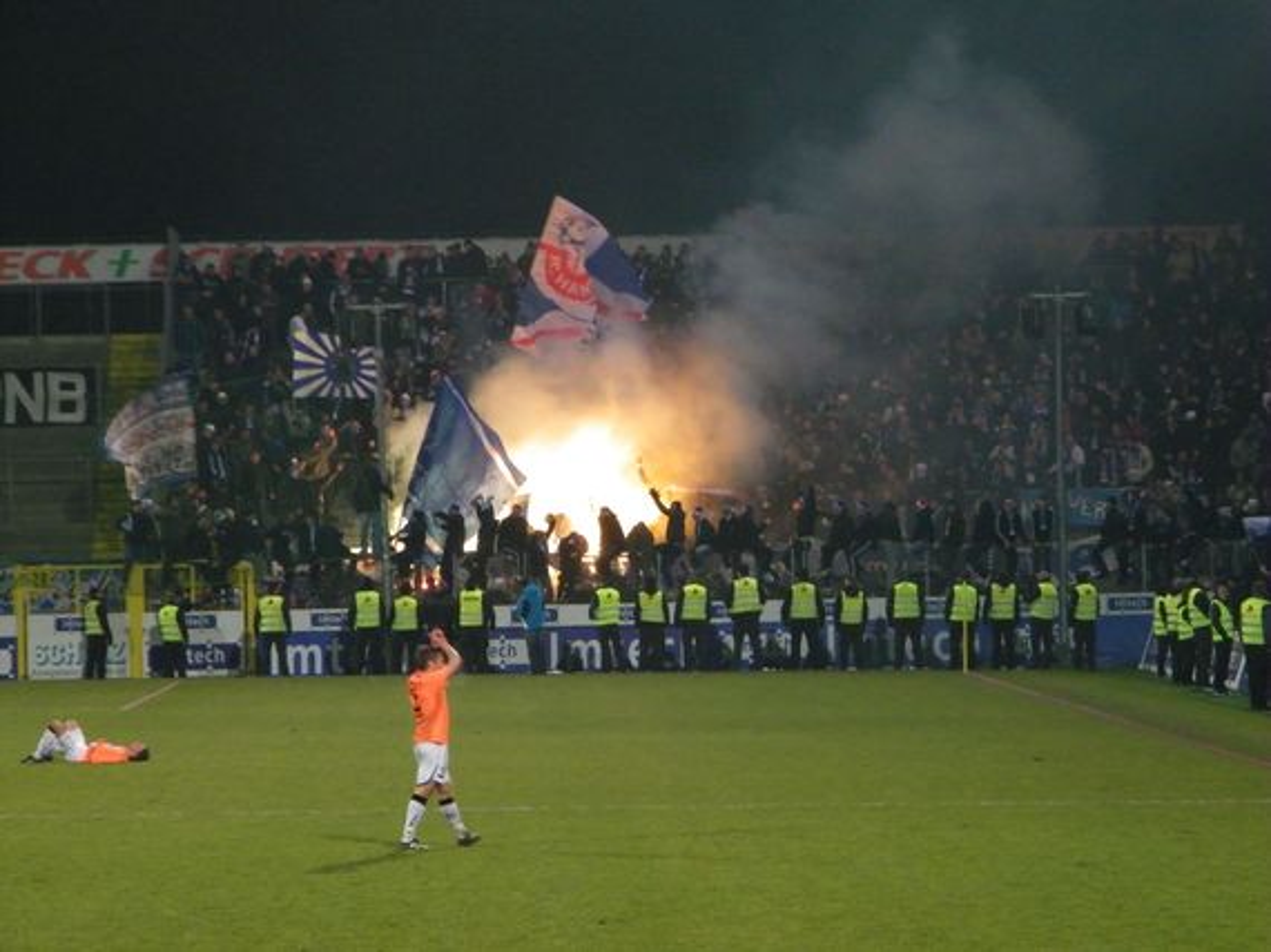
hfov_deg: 12.5
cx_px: 636
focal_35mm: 158
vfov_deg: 9.4
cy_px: 476
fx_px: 5799
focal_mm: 28.3
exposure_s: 1/60
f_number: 5
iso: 320
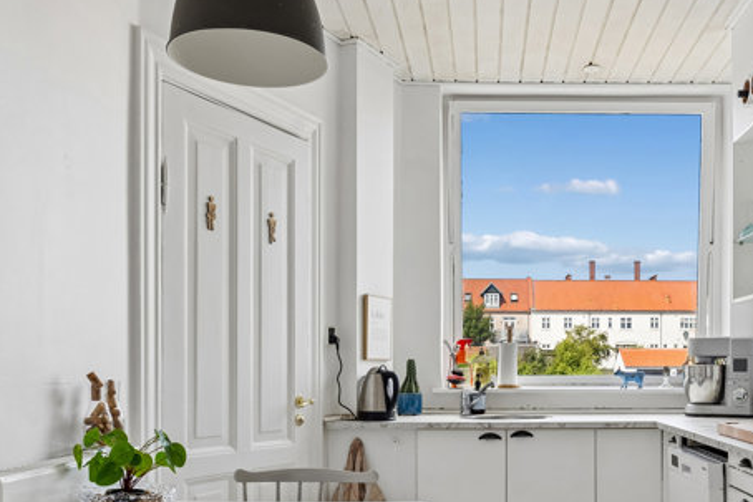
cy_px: 379
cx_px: 513
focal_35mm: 38
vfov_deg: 34.4
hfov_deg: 49.8
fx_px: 793
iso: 200
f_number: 8
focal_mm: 21.5
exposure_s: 1/60
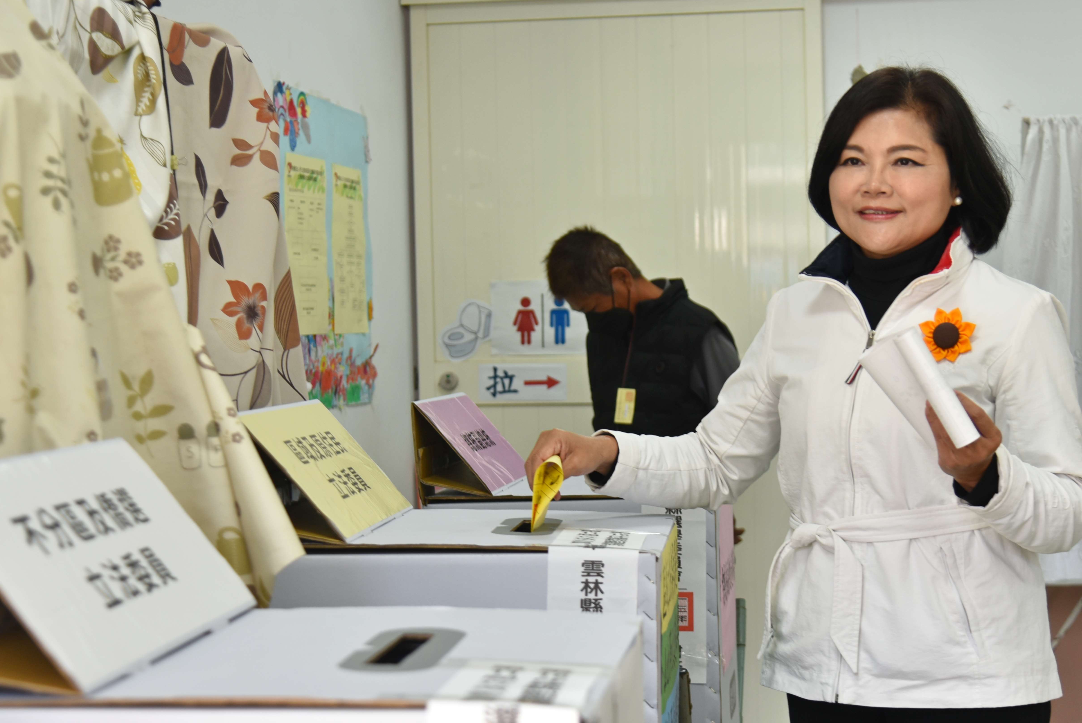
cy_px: 375
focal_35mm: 65
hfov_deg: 30.9
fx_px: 1954
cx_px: 629
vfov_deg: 20.9
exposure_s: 1/80
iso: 400
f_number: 4.5
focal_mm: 52
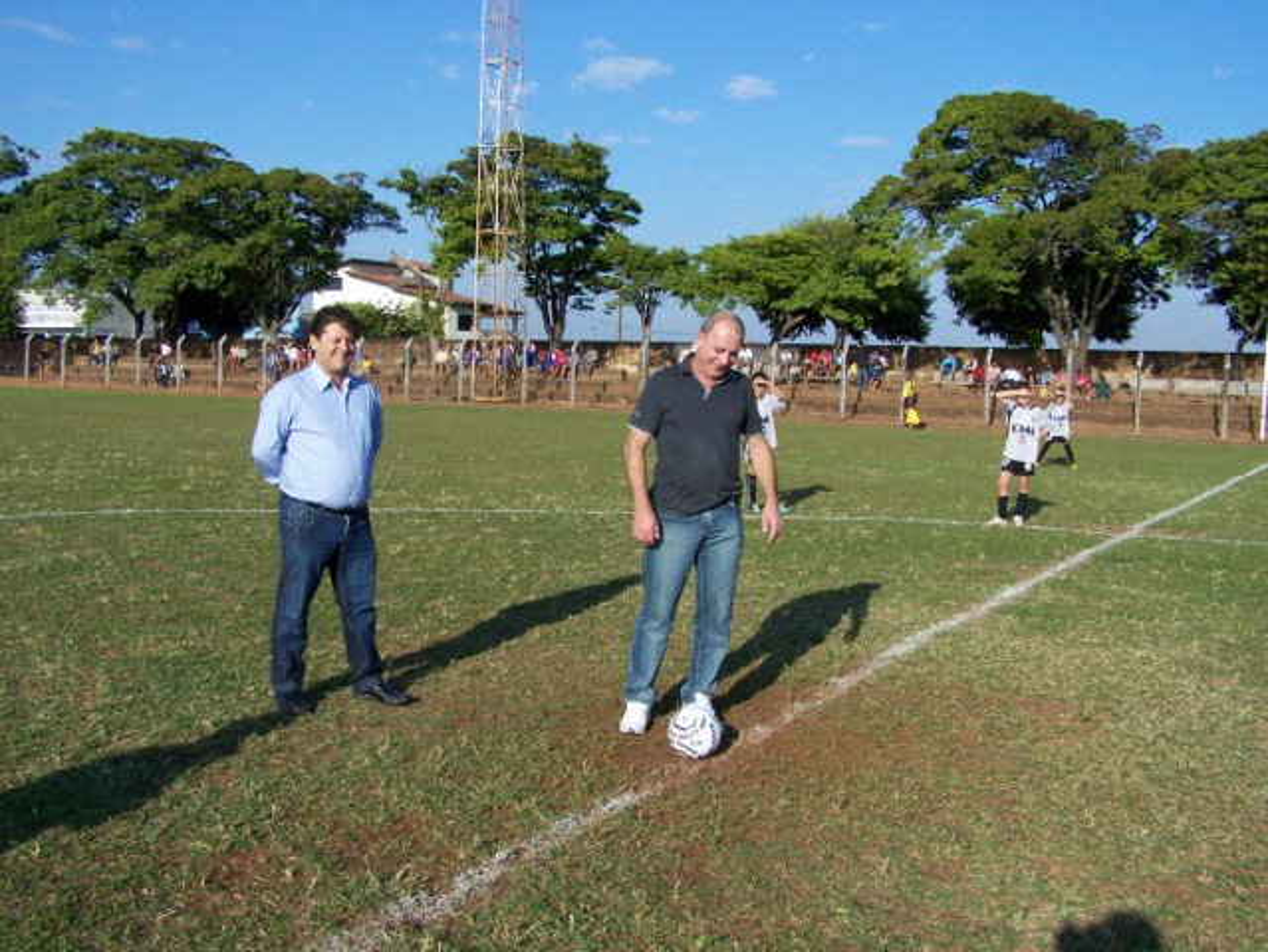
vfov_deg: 37.8
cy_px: 476
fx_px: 1393
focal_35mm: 38
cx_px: 634
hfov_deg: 49.0
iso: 80
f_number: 4
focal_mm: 6.3
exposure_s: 1/640
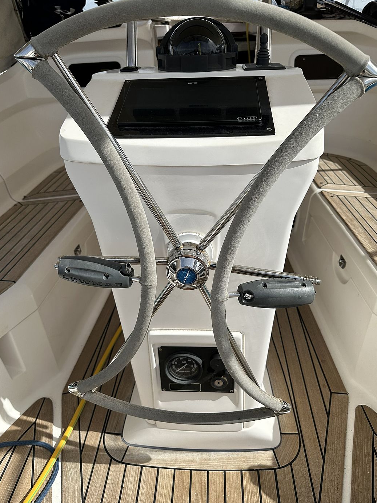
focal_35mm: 25
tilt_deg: -29.5
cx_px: 193
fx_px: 363
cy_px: 242
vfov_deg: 69.4
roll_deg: +1.4
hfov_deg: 54.9
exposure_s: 1/5263
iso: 80
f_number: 1.78
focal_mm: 6.86
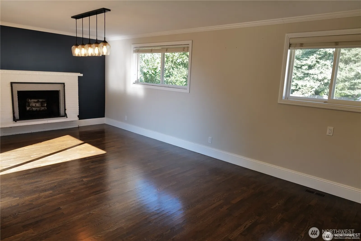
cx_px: 180
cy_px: 120
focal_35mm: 24
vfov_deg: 53.1
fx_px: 241
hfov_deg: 73.8
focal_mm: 24
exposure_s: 1/50
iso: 320
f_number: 7.1
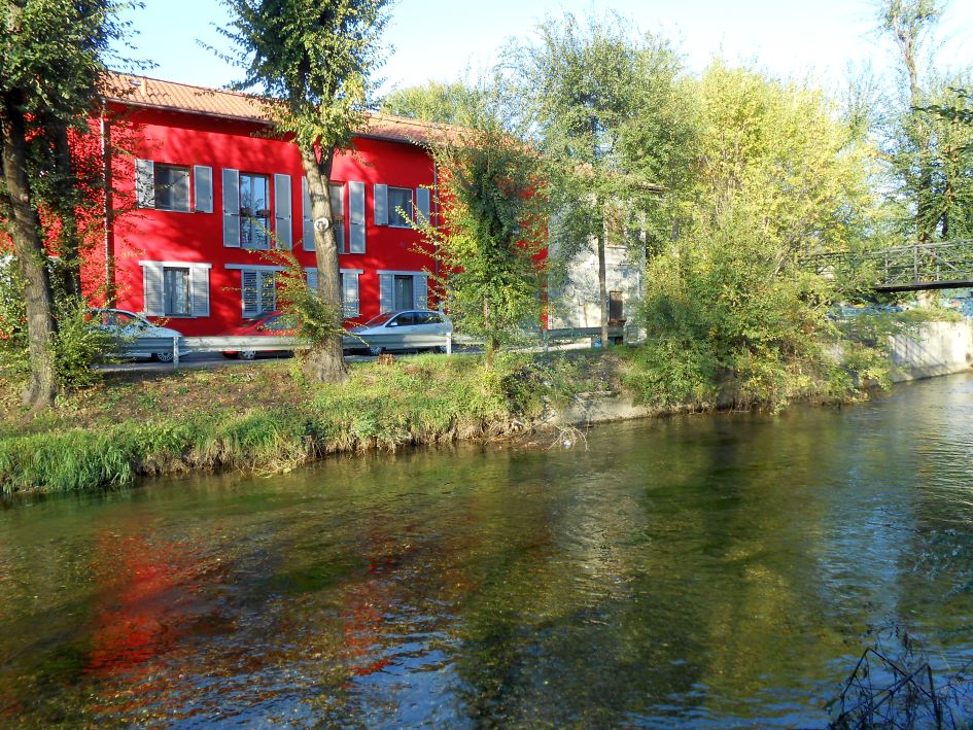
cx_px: 486
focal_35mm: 26
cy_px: 365
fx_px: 731
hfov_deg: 67.3
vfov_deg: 53.1
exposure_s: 1/125
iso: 80
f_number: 3.5
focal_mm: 4.6
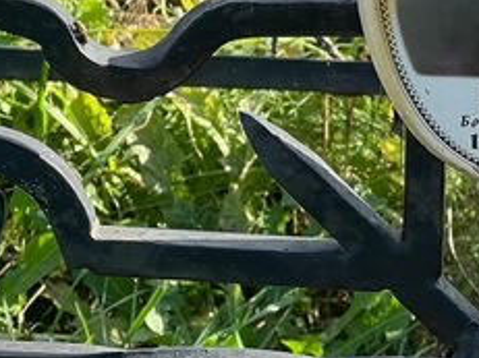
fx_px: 3693
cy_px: 120
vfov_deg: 5.6
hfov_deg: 7.4
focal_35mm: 267
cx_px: 554
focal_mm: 9
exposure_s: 1/199
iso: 32
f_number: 2.8
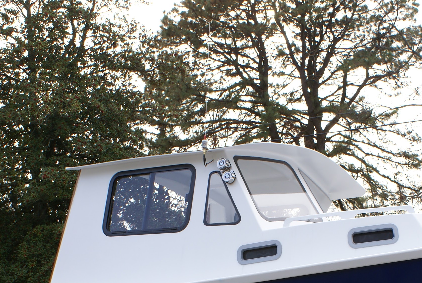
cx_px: 249
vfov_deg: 21.1
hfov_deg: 32.3
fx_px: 728
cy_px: 294
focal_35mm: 62
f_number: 8
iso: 100
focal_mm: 18
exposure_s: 1/80
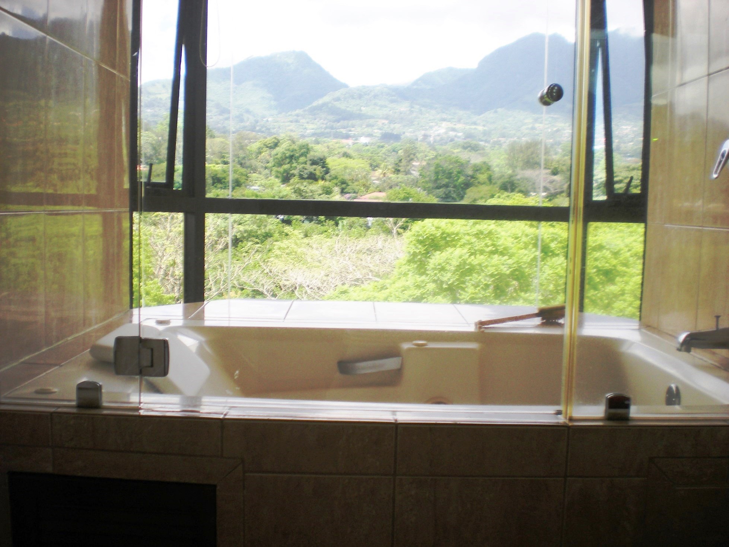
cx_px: 364
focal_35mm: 38
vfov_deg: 37.7
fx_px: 800
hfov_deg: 49.0
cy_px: 274
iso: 64
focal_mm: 6.3
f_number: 3.1
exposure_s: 1/134
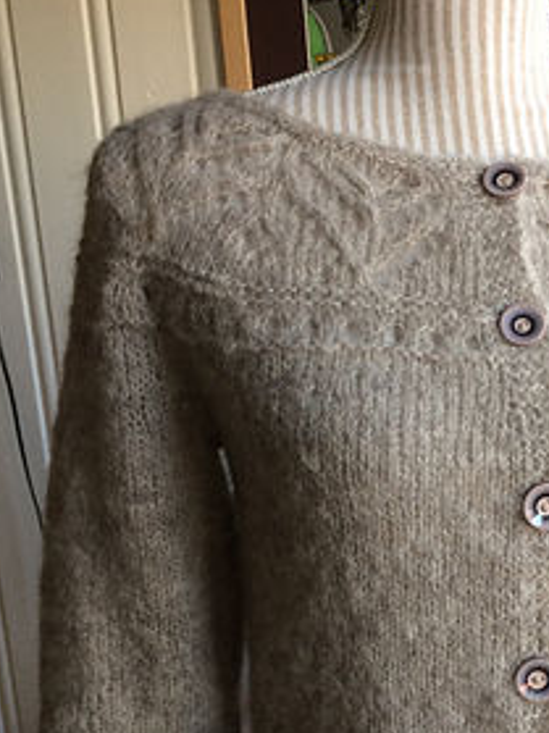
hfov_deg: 27.4
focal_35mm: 52
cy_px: 562
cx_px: 450
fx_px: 1100
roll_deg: +2.1
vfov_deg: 35.9
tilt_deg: -16.4
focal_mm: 4.15
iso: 50
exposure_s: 1/33
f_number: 2.2
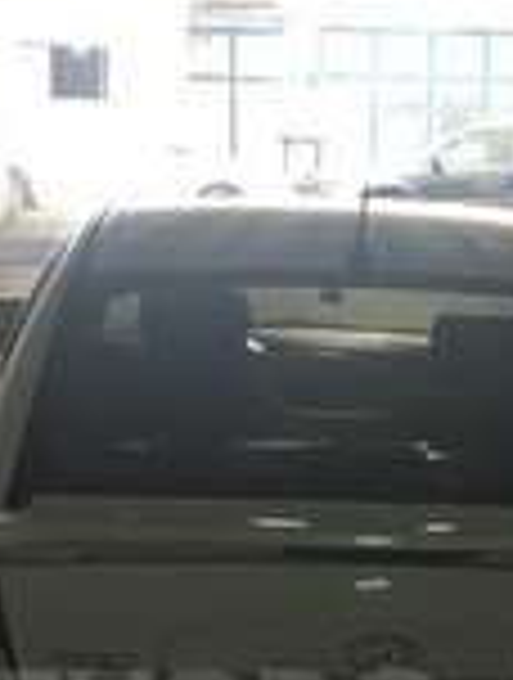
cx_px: 328
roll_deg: -0.1
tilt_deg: -10.9
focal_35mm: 95
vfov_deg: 19.8
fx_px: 1869
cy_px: 721
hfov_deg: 15.6
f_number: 2.2
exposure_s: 1/33
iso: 32
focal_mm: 4.15
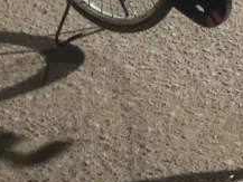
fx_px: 1180
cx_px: 354
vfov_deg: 8.7
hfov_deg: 11.3
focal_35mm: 168
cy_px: -71
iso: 800
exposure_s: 1/33
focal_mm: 6.6
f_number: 2.8
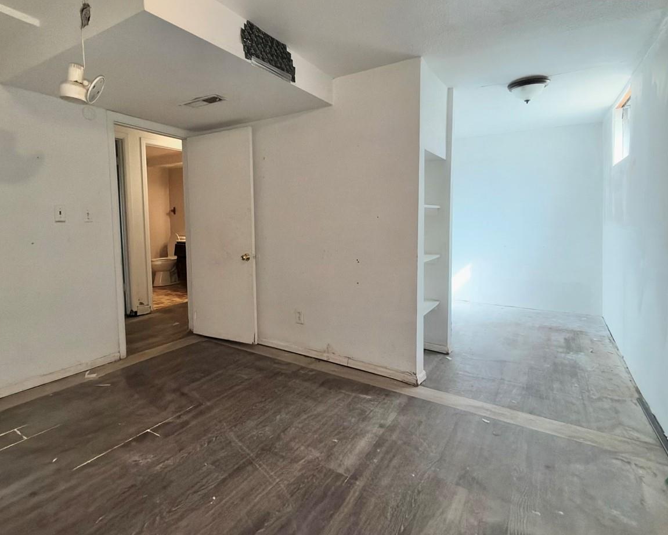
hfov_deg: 83.0
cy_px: 245
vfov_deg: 70.7
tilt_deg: -3.6
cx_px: 297
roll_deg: +0.8
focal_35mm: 19
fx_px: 376
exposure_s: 1/60
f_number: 2.2
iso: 125
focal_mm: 2.22
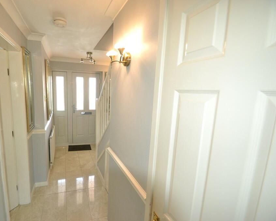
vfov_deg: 77.0
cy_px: 110
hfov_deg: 88.9
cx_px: 115
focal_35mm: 17
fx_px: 139
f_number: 3.5
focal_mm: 10
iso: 1400
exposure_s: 1/60
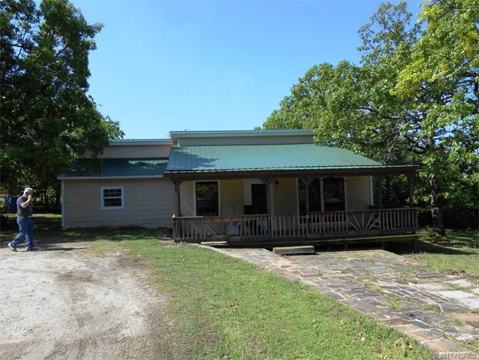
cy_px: 180
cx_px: 240
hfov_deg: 67.3
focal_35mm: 26
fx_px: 360
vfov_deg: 53.1
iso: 80
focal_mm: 4.6
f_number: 3.5
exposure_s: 1/640
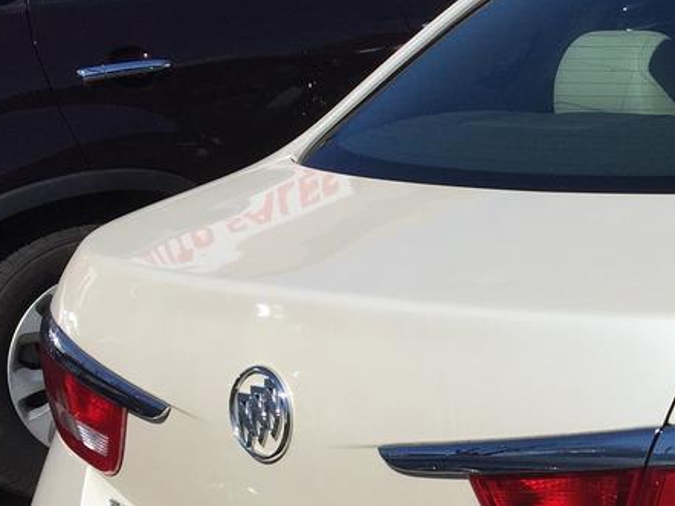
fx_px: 1637
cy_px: 408
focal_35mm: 84
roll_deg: +5.9
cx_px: 861
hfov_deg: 21.3
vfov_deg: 17.4
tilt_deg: -19.7
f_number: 2.2
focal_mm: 4.15
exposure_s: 1/4405
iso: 32
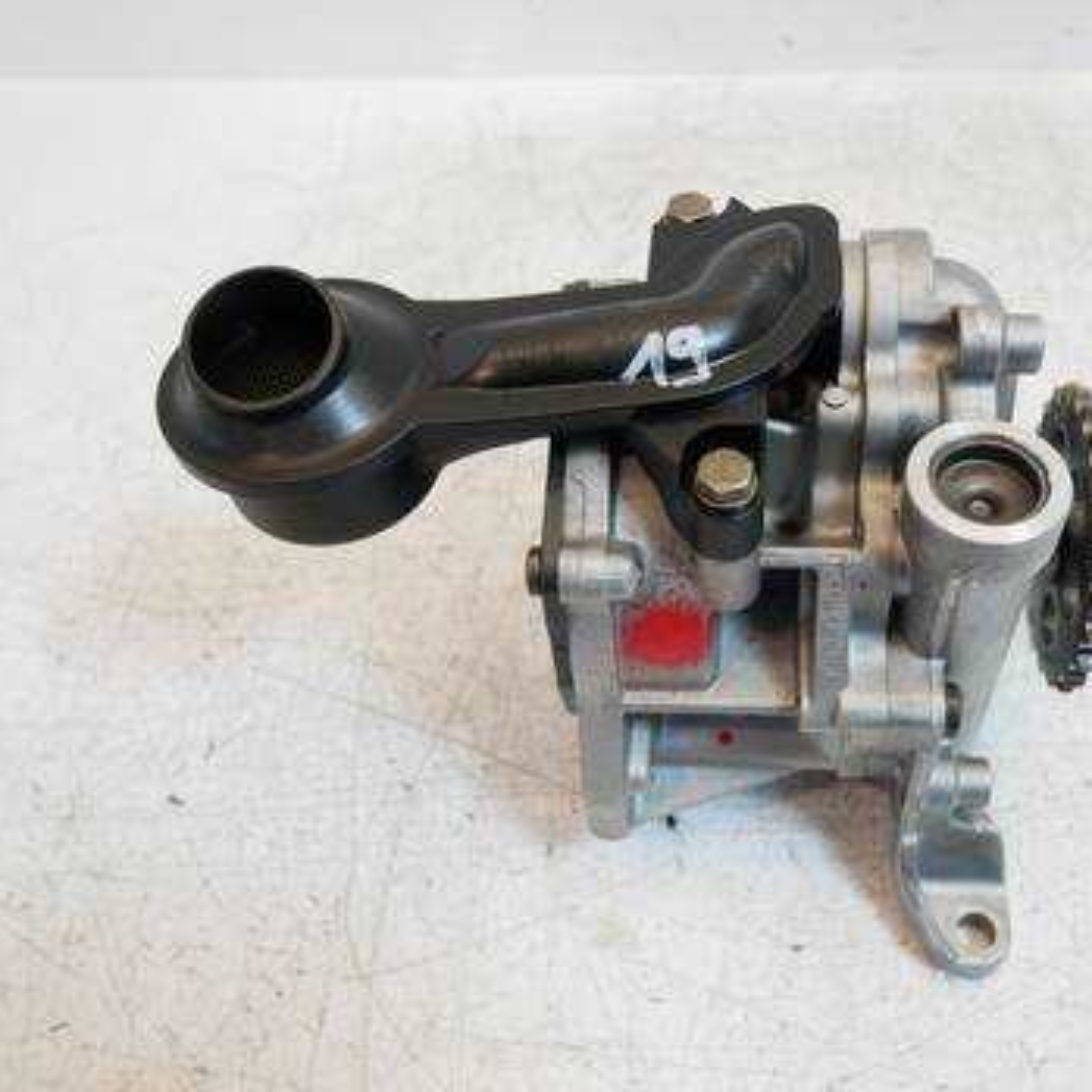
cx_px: 698
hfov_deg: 47.9
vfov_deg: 48.4
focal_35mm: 34
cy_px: 554
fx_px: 1213
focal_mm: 14
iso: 250
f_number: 3.6
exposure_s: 1/60
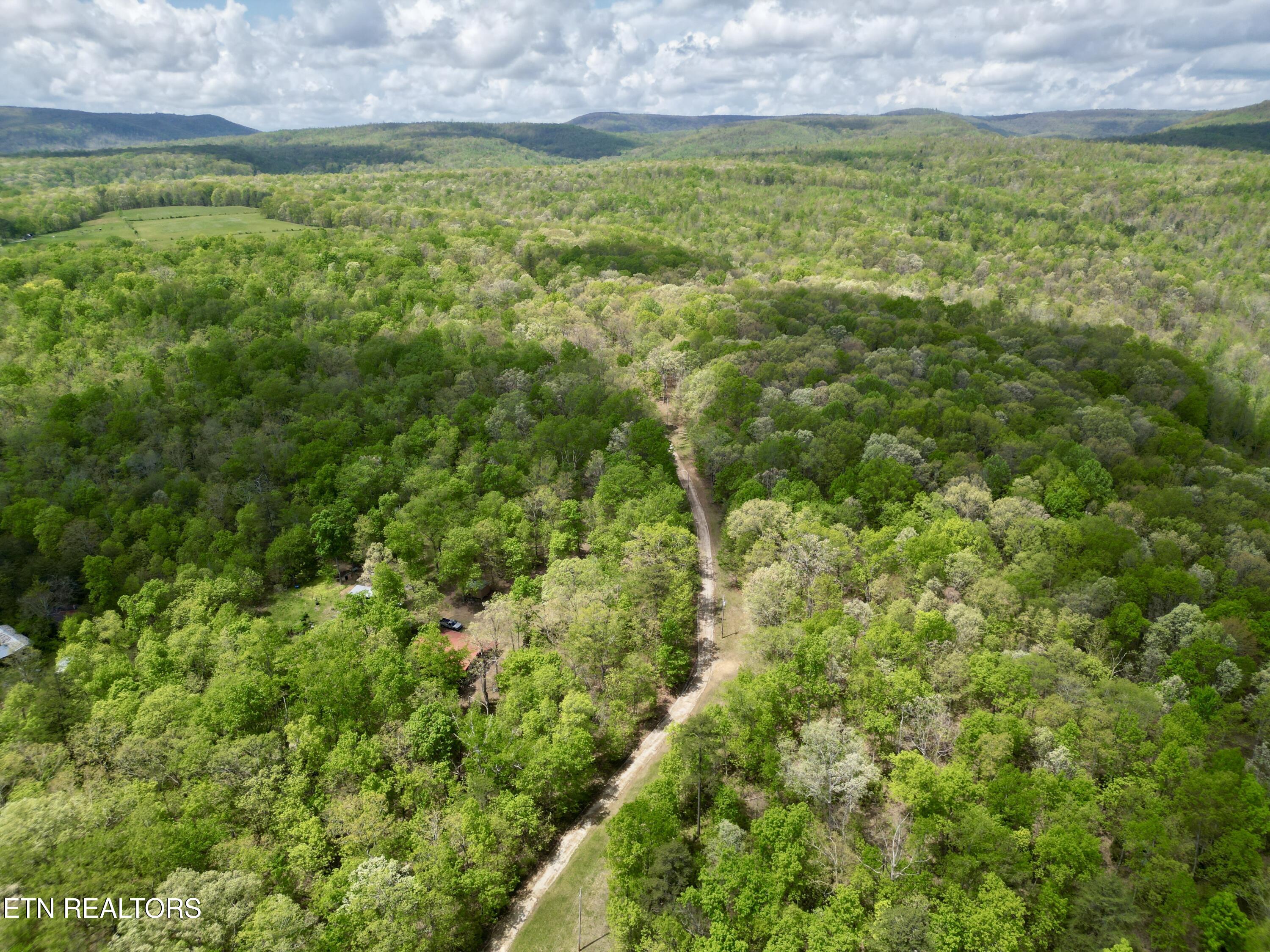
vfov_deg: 56.8
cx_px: 635
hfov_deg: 71.6
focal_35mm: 24
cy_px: 476
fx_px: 881
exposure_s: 1/3000
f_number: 1.7
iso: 130
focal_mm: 6.72
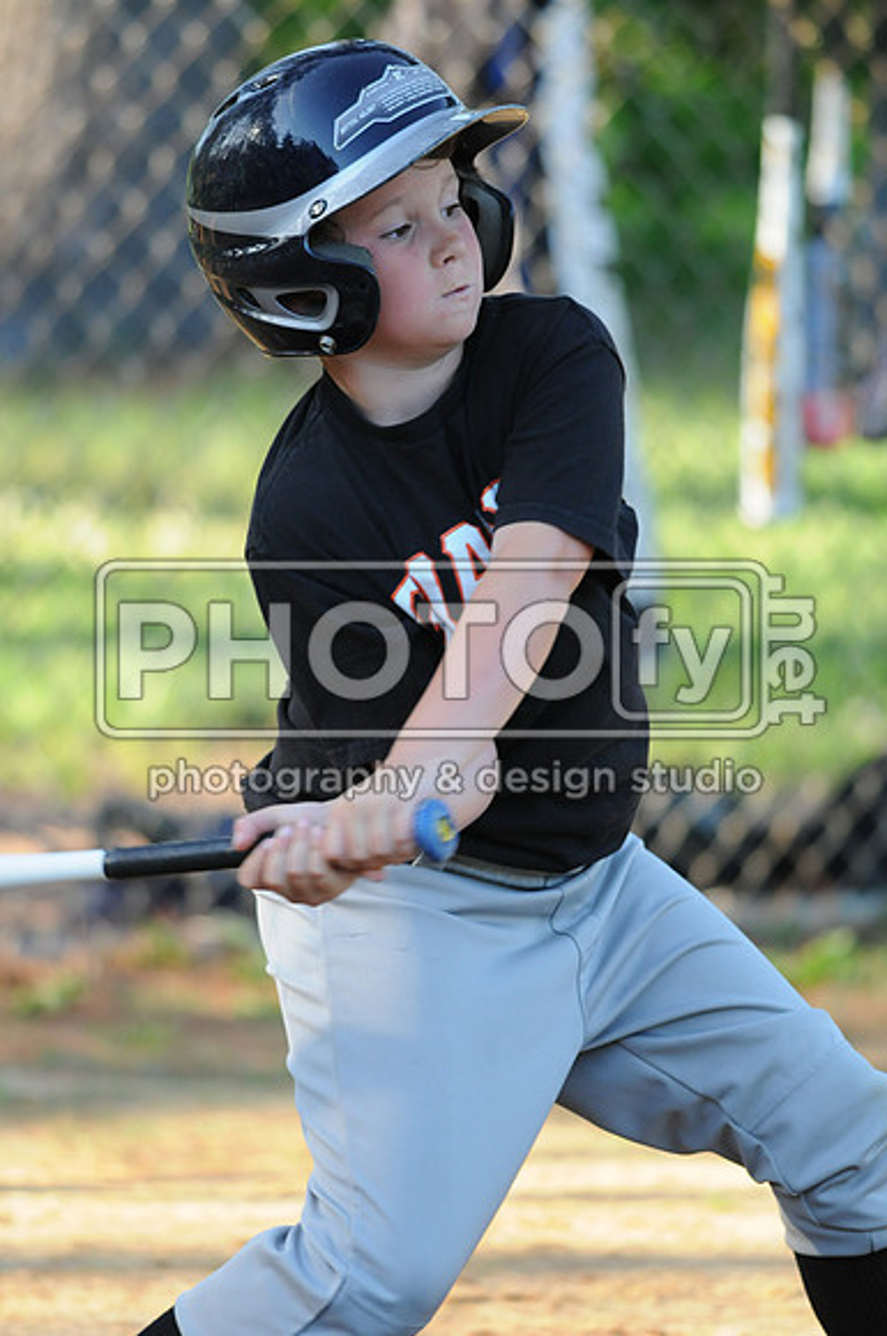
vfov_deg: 4.6
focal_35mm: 450
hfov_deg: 3.0
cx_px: 444
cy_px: 668
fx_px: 16680
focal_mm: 300
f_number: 4
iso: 800
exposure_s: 1/640
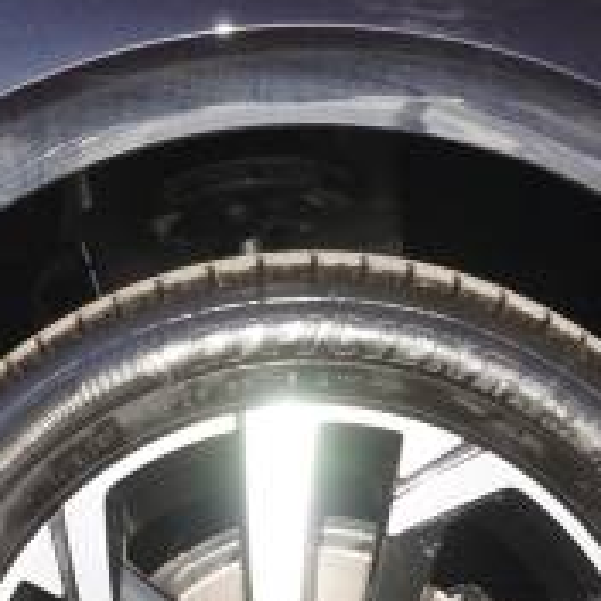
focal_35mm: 190
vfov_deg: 9.1
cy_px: 697
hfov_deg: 9.2
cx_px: 300
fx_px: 3723
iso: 100
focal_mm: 41
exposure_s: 1/90
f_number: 5.6
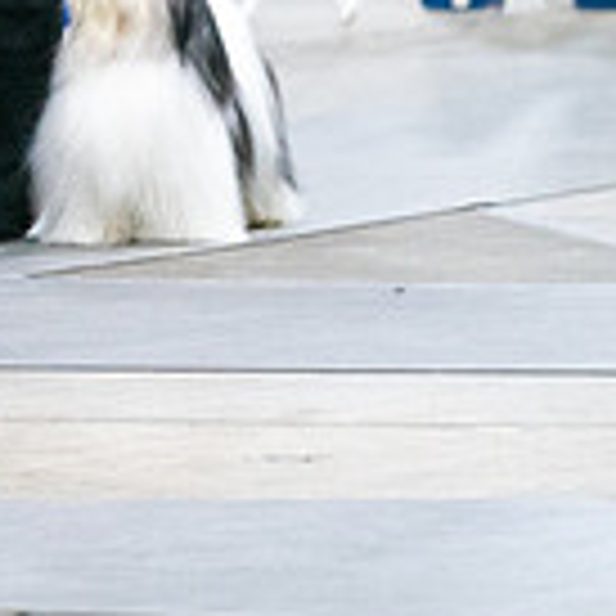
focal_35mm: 777
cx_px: -560
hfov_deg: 2.2
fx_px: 15643
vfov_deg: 2.3
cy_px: -180
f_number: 2.8
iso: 4000
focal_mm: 186
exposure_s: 1/200
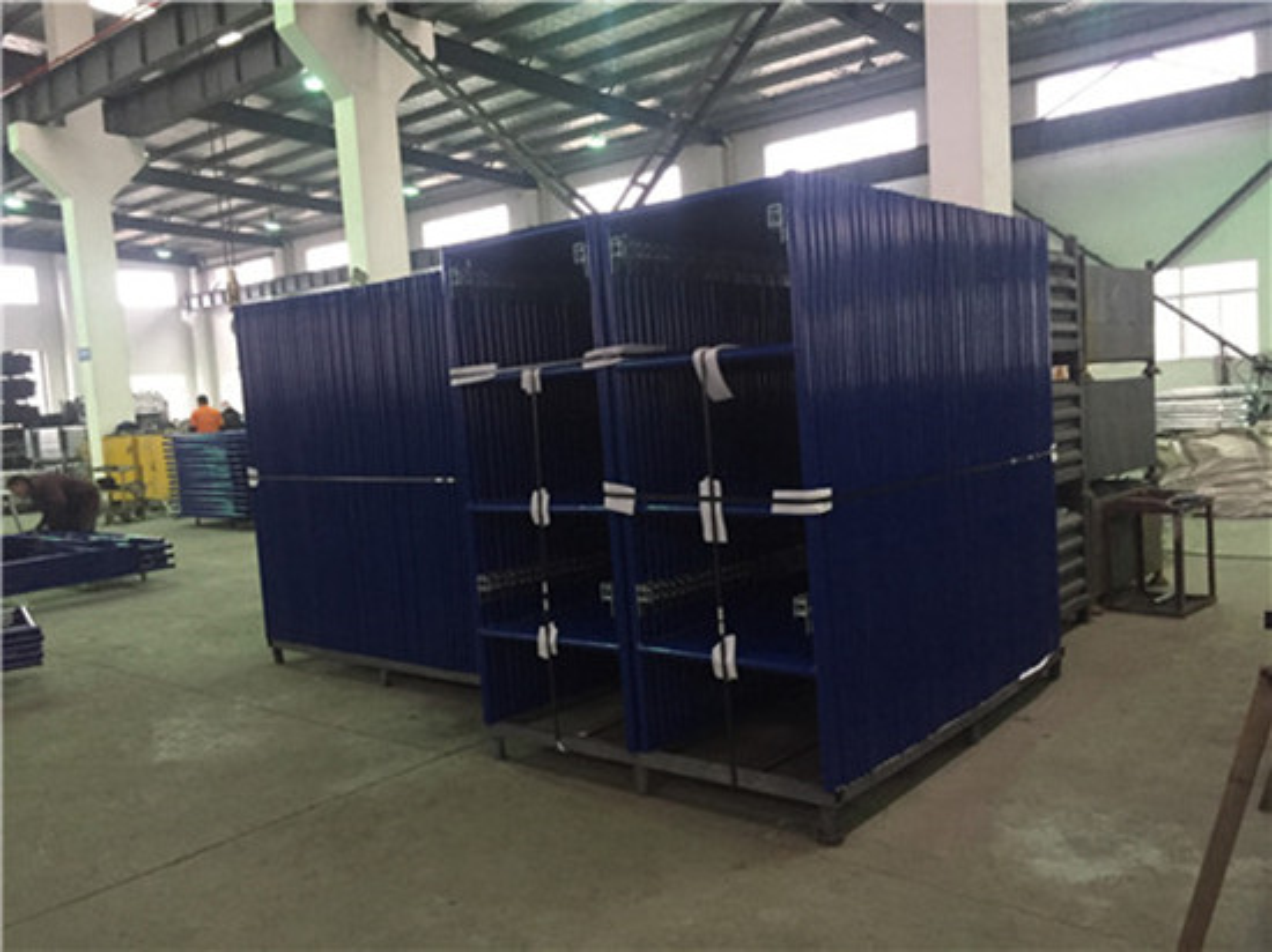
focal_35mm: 29
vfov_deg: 48.2
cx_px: 636
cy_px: 476
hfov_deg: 61.7
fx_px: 1065
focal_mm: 4.15
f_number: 2.2
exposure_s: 1/17
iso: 250
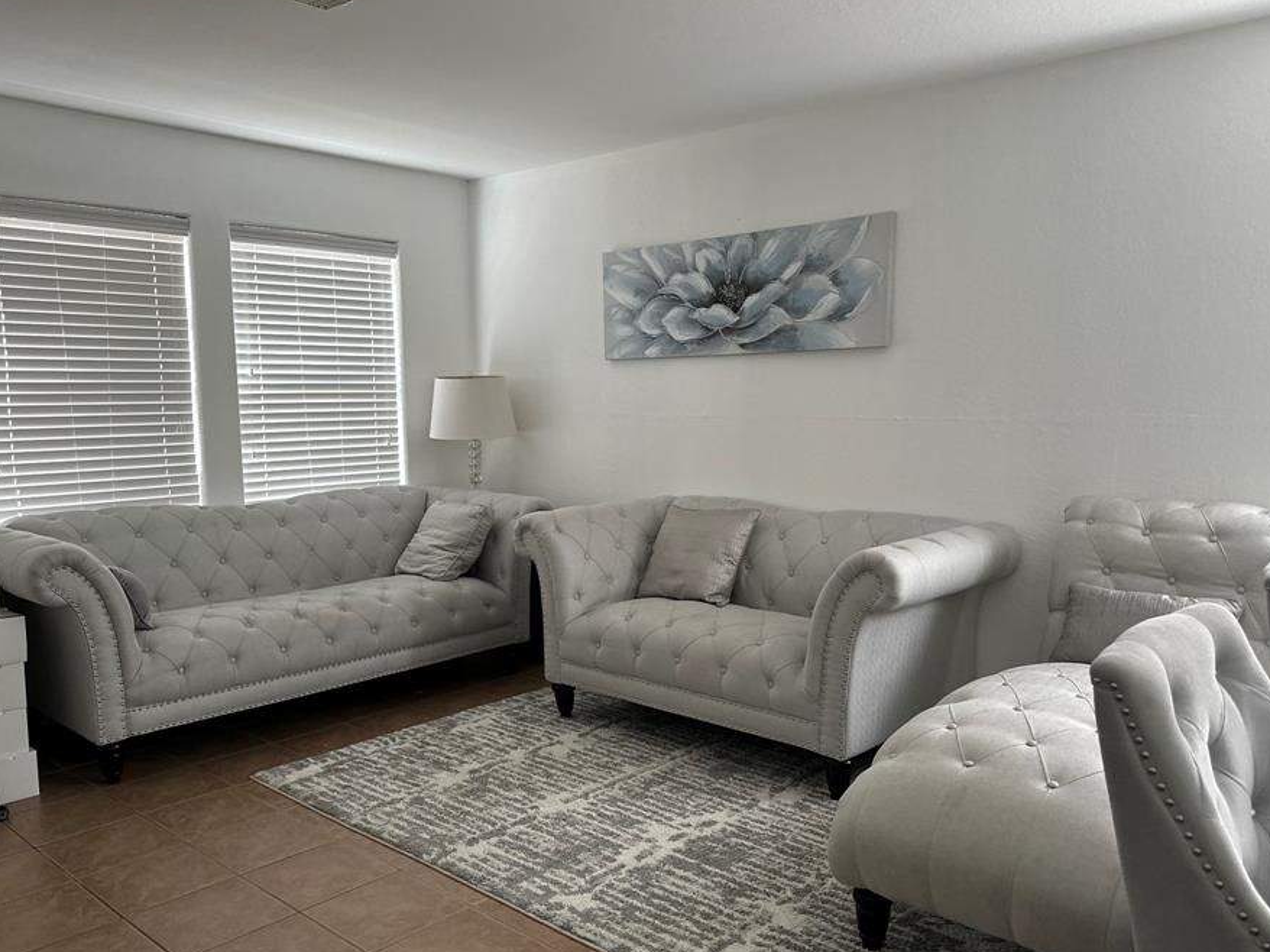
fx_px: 1027
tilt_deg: -7.3
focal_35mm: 28
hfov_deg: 63.4
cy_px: 519
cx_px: 619
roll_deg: -0.6
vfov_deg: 49.7
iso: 250
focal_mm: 6.86
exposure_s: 1/97
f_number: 1.78
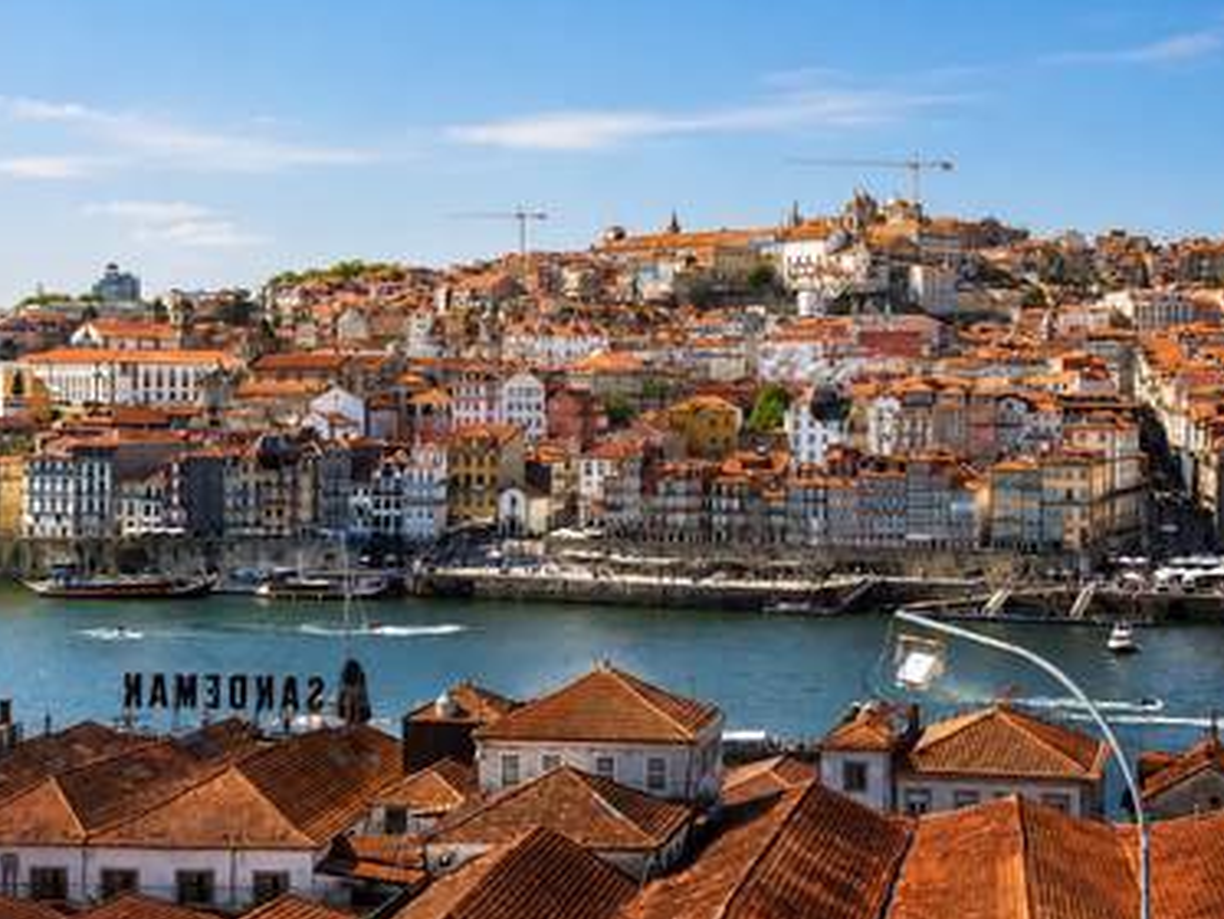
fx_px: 1592
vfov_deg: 32.1
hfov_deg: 42.0
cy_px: 371
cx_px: 538
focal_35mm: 45
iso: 64
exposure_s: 1/21277
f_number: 1.8
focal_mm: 6.76
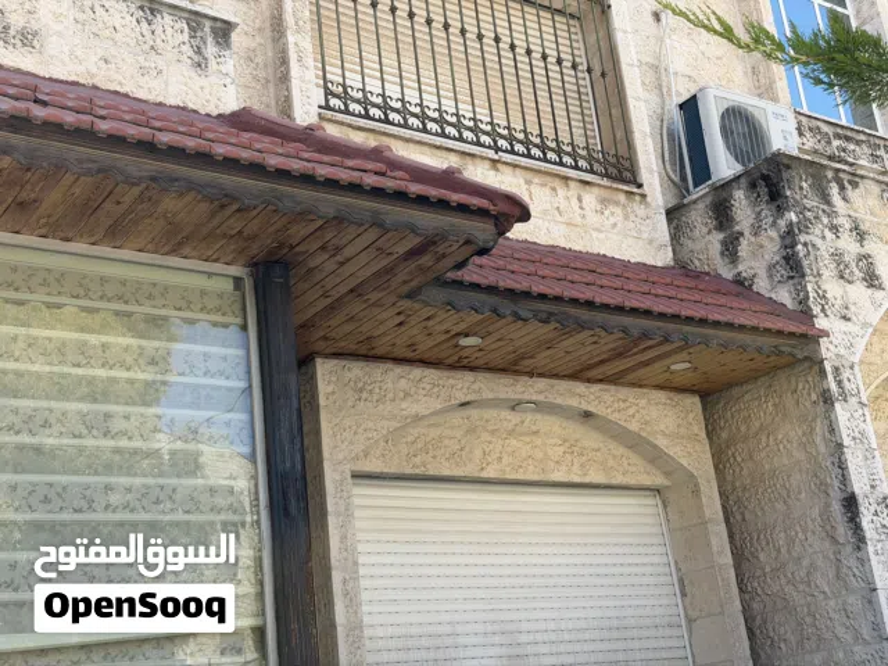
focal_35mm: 48
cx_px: 444
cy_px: 333
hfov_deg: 39.7
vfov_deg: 30.3
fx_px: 1231
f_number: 1.78
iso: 80
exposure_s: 1/1085
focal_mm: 6.76
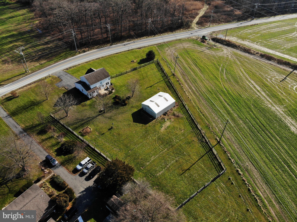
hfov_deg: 71.6
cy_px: 111
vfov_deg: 56.8
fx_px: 206
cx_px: 148
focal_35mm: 24
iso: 100
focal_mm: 4.5
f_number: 2.8
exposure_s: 1/160
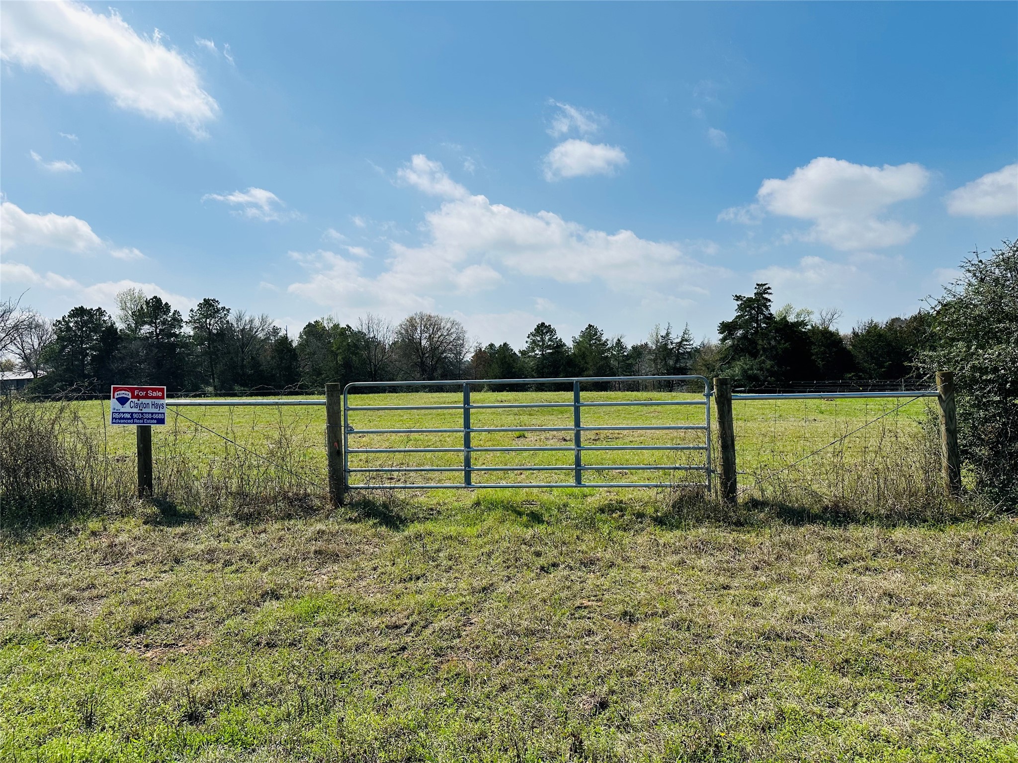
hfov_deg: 71.6
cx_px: 509
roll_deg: +2.1
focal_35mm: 24
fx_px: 706
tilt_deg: -0.7
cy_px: 382
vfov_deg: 56.8
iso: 80
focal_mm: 6.86
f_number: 1.78
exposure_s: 1/9709
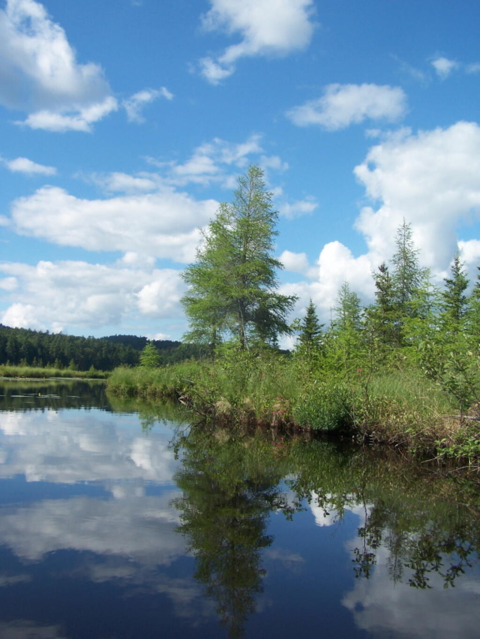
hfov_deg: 37.7
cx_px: 240
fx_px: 702
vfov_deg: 49.0
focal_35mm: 38
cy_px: 320
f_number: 4
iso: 80
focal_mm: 6.3
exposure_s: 1/800
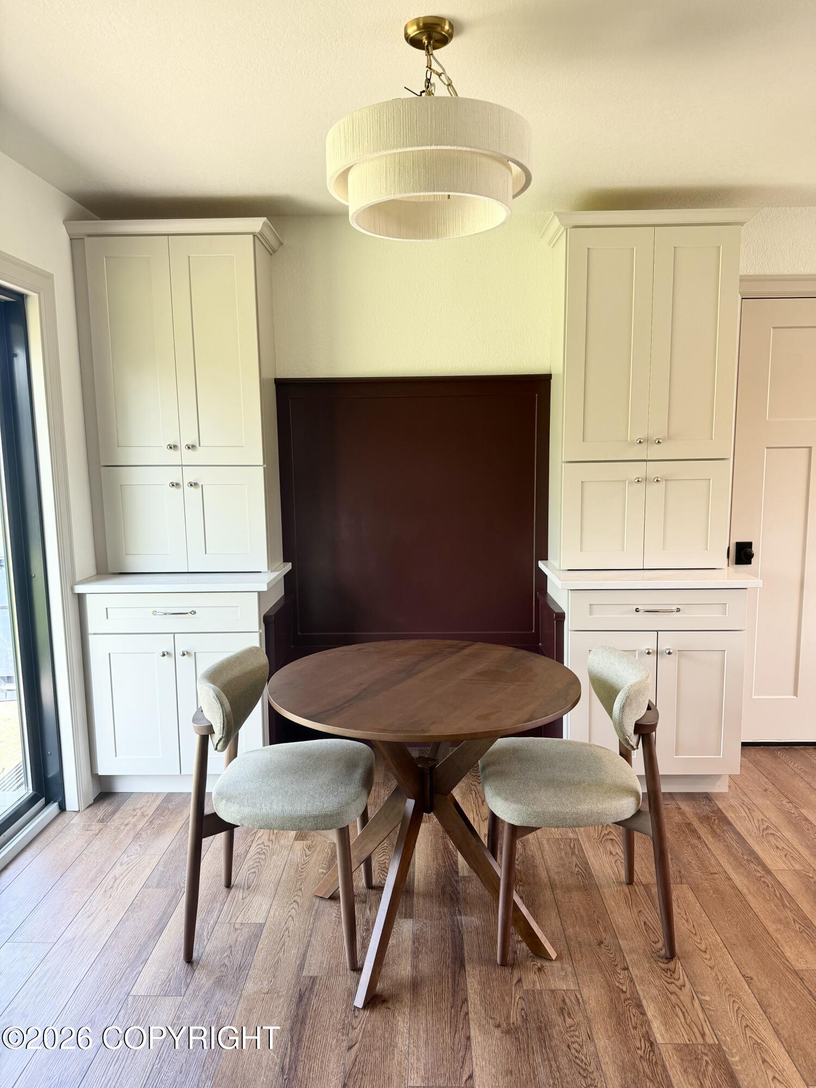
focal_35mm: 24
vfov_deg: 71.6
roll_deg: +0.9
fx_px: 754
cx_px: 408
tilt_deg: -7.4
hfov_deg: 56.8
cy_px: 544
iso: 160
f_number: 1.78
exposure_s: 1/120
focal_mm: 6.76
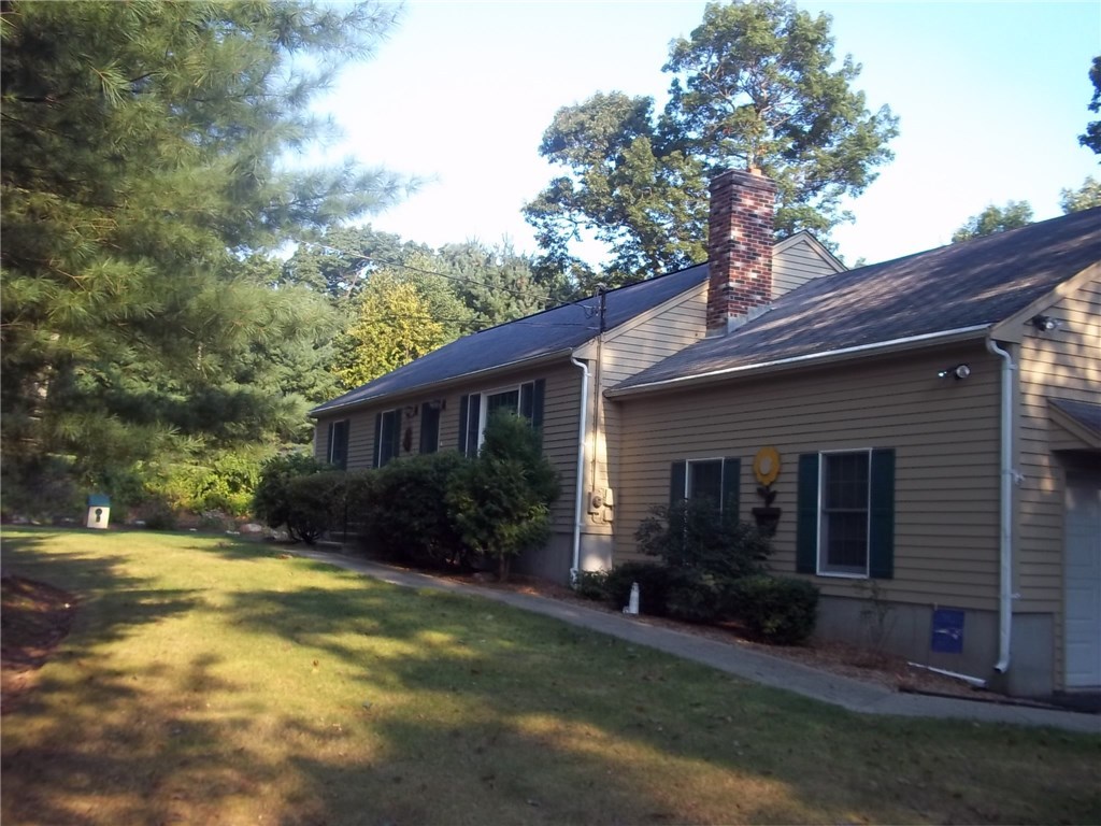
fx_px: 1145
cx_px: 550
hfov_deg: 51.4
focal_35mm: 36
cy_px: 413
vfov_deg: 39.7
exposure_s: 1/250
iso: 100
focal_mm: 6.5
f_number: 3.1
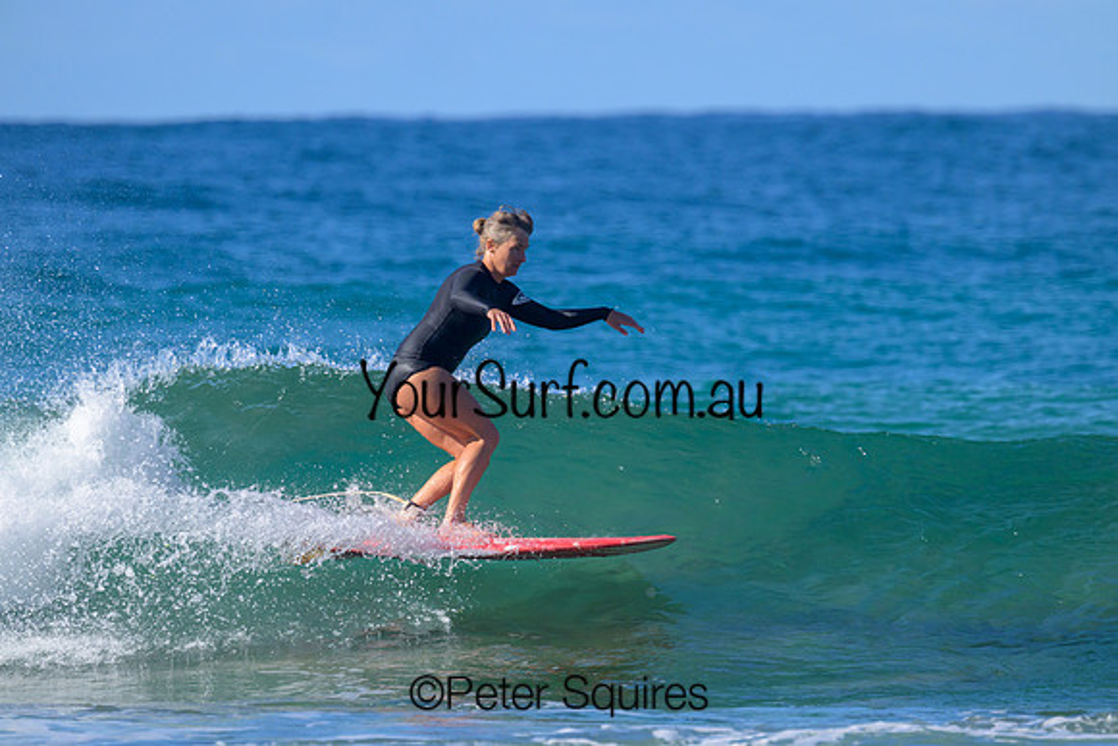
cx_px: 559
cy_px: 373
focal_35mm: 620
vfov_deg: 2.2
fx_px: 19258
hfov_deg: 3.3
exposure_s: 1/2000
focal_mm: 620
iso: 800
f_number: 11
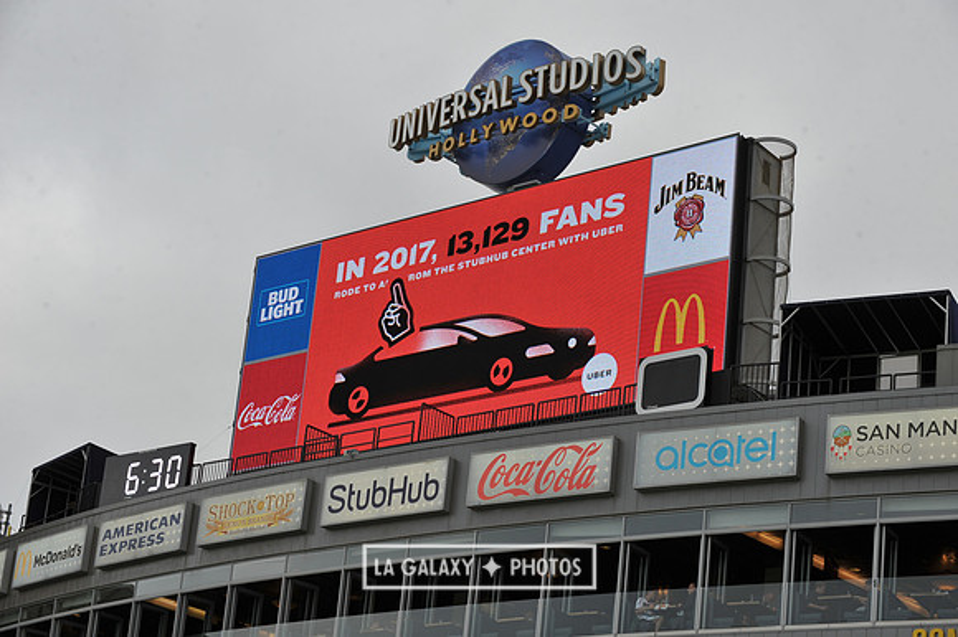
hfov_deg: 22.6
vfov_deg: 15.2
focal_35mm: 90
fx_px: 2394
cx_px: 479
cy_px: 318
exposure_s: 1/200
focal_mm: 90
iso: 400
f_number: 9
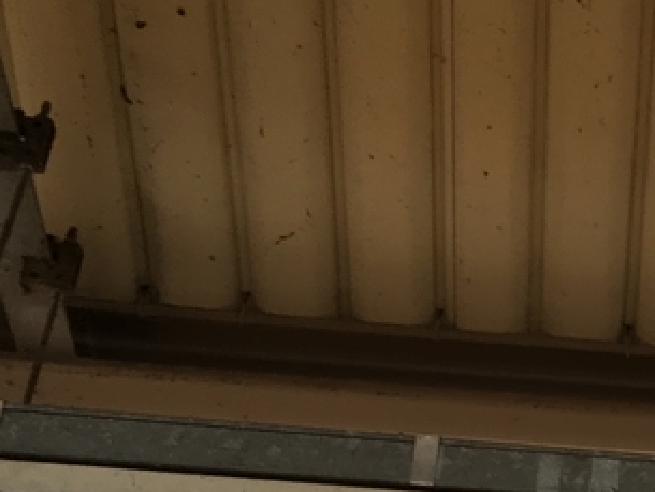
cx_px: 923
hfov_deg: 16.1
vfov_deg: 12.5
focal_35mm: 114
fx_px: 2158
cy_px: 668
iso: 32
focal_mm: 4.15
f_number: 2.2
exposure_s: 1/120
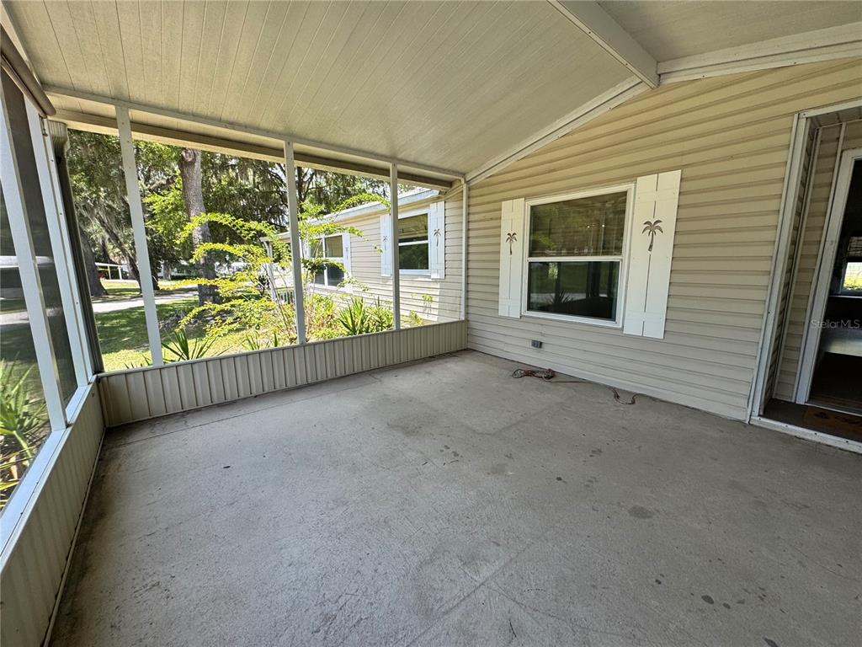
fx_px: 349
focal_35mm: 14
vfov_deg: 85.7
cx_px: 431
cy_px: 324
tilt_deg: -10.0
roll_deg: +0.0
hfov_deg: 102.1
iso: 40
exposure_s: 1/295
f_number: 2.2
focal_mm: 2.22
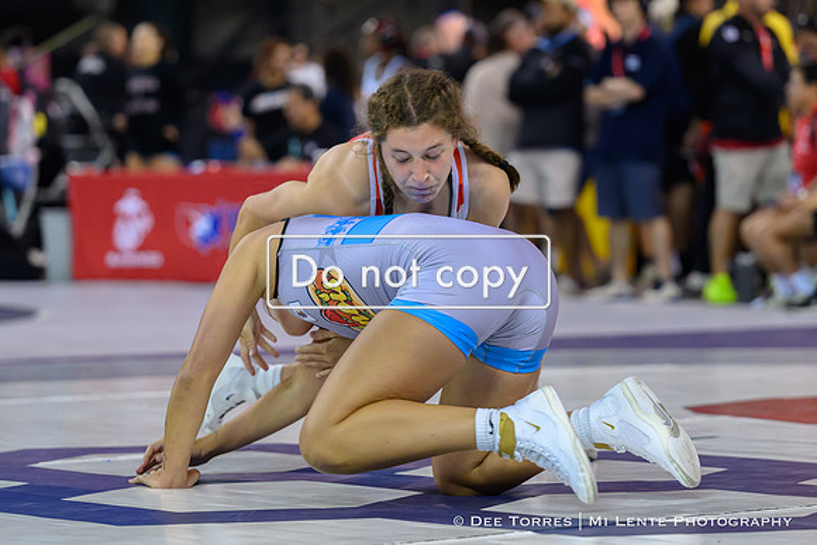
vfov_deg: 8.7
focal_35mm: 158
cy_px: 224
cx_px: 393
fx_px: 3597
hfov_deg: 13.0
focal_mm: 110
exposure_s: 1/800
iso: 2200
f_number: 2.8
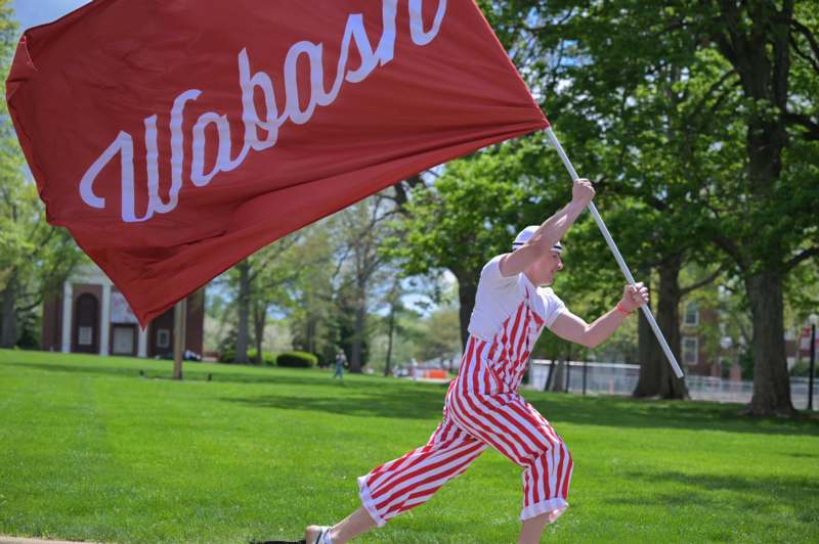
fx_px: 1750
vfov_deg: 17.7
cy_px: 272
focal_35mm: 77
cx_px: 410
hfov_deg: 26.3
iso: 200
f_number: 3.5
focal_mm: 77
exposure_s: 1/2000
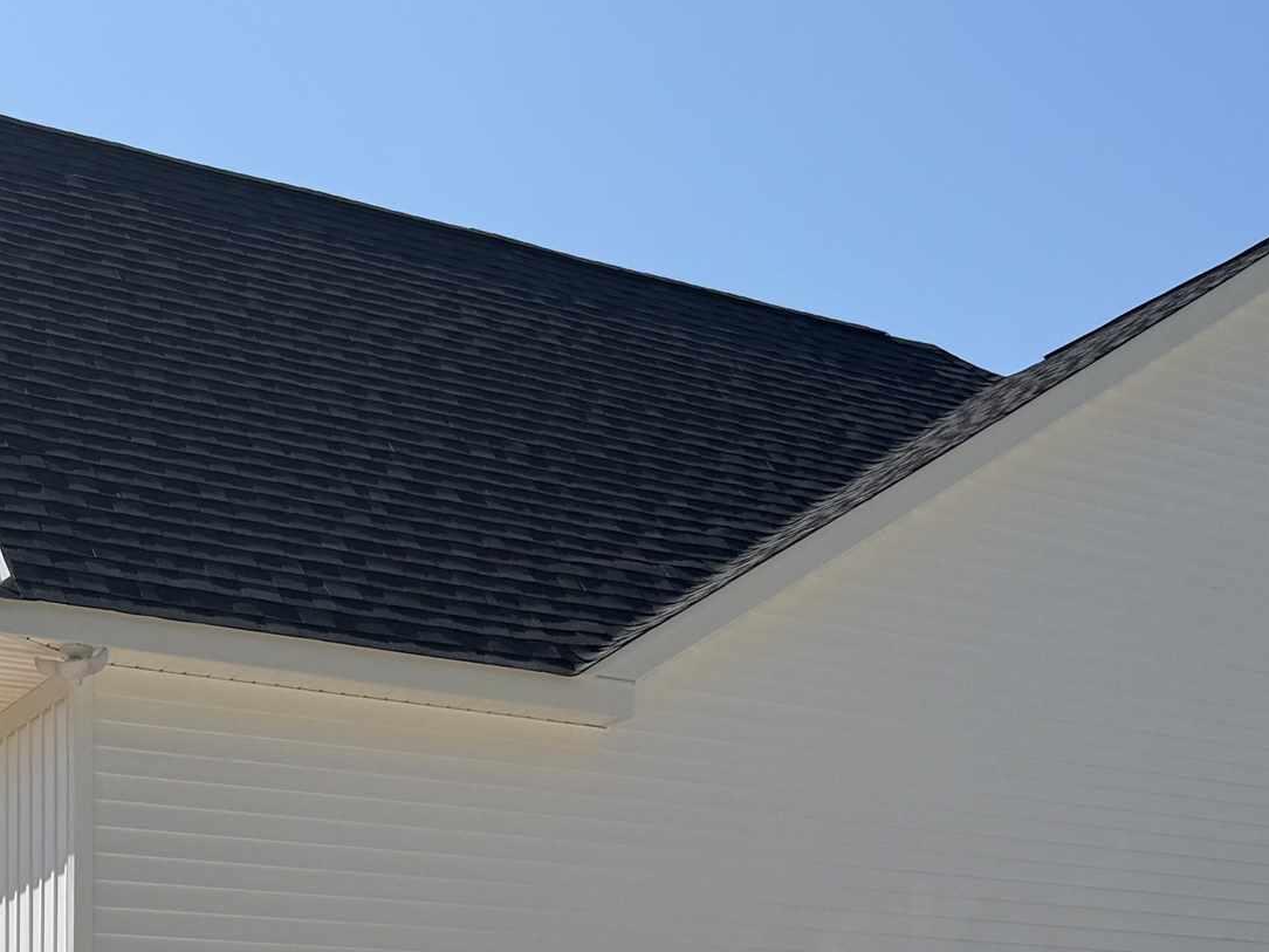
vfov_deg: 20.8
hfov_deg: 28.3
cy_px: 980
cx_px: 879
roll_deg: +1.7
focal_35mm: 68
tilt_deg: +7.0
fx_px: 2493
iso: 80
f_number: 1.78
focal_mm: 6.76
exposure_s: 1/5319
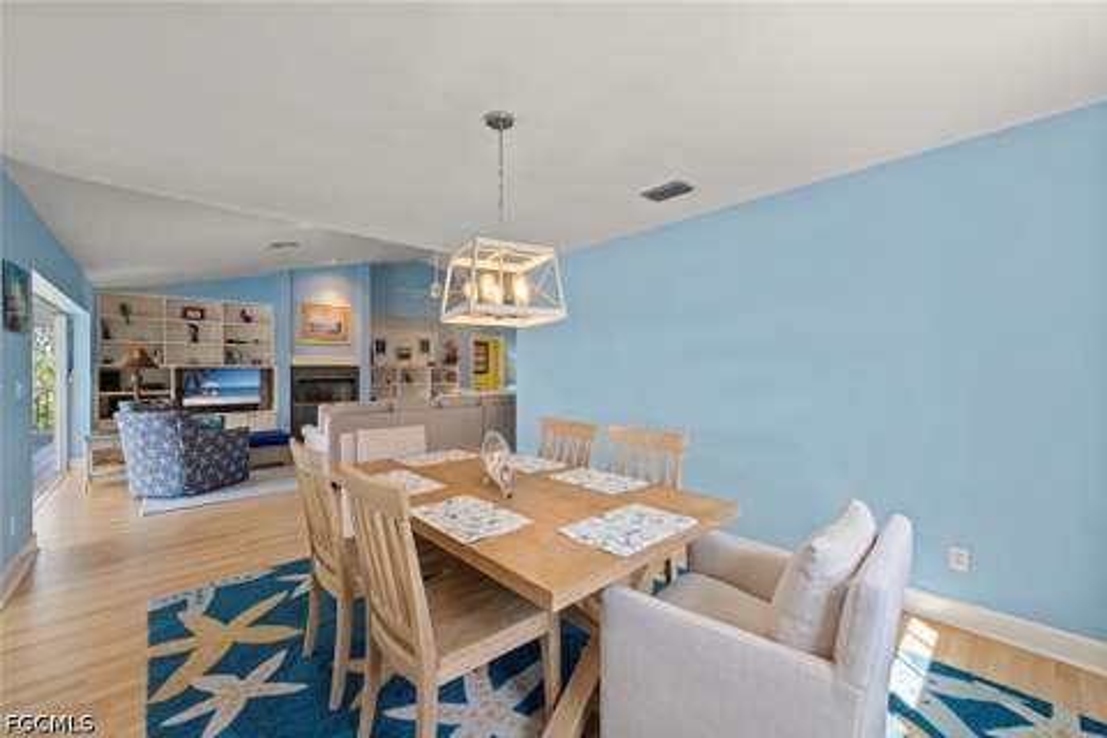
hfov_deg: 104.3
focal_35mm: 14
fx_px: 430
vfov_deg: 81.2
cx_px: 554
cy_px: 369
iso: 160
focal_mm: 14
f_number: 10
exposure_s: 1/3
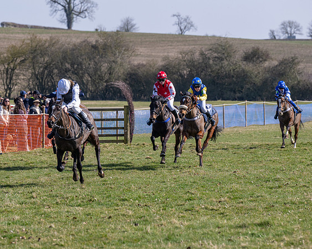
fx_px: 2119
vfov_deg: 6.7
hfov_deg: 8.4
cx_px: 111
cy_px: 118
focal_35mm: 230
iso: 200
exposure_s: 1/1250
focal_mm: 160
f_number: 5
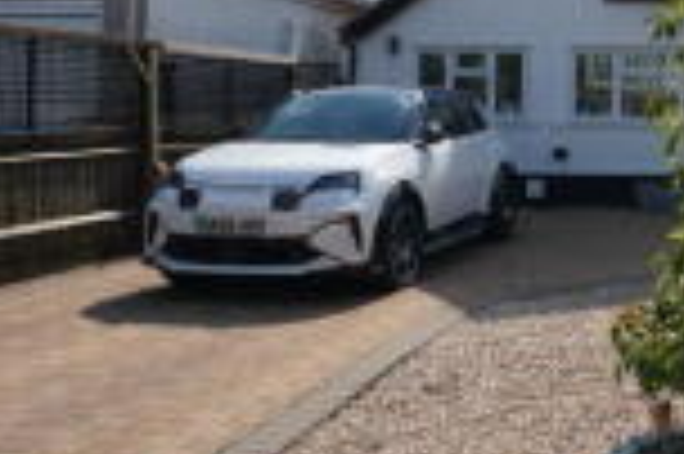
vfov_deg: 27.6
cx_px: 706
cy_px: 47
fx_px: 892
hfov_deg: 36.9
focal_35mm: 47
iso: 1600
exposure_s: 1/2000
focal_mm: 10
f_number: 14
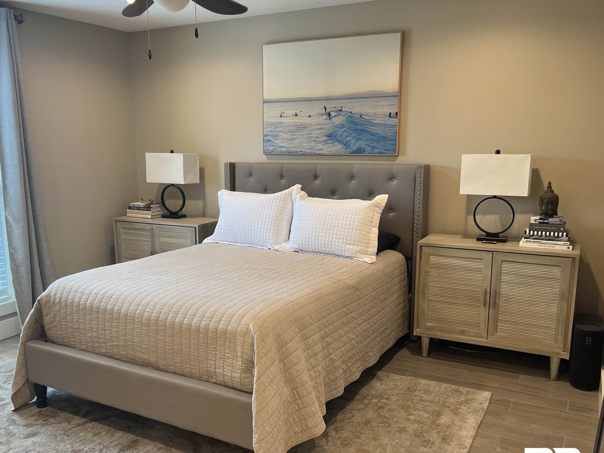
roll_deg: +1.6
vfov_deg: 44.1
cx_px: 274
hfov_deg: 56.7
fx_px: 558
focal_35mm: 32
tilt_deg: -12.5
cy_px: 250
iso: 64
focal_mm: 5.7
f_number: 1.5
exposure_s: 1/60
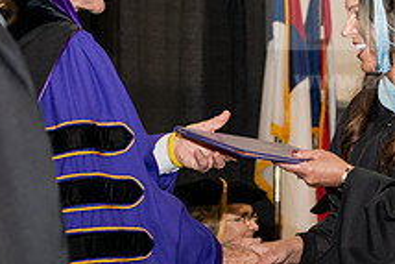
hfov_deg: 10.1
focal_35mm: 203
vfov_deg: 6.8
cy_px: 119
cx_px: 210
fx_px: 2229
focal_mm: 75
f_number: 5.6
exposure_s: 1/200
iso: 1600
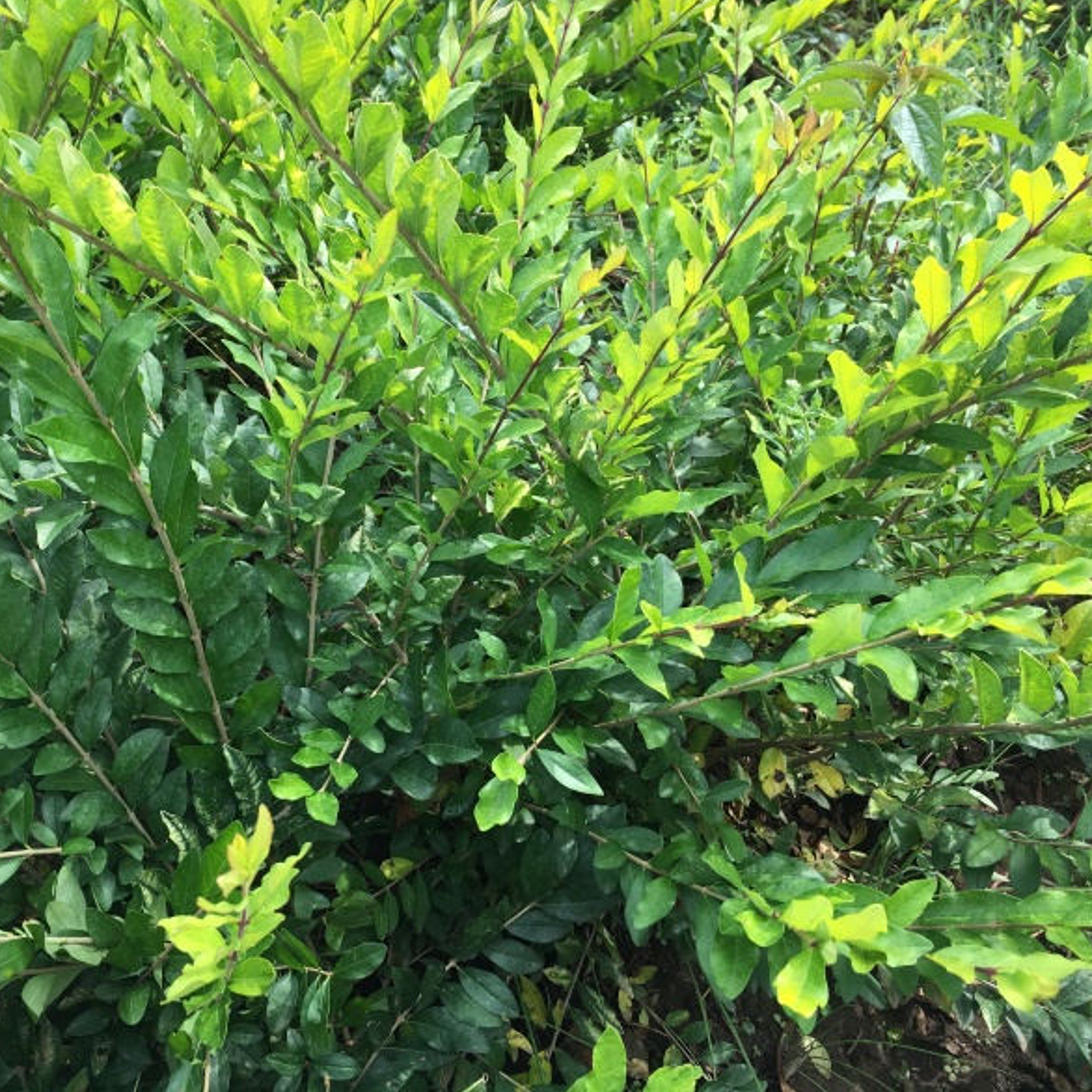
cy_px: 537
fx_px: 1249
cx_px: 395
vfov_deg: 47.2
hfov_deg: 46.7
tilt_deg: -36.6
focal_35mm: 35
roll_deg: +1.3
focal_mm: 4.15
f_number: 2.2
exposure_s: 1/353
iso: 25
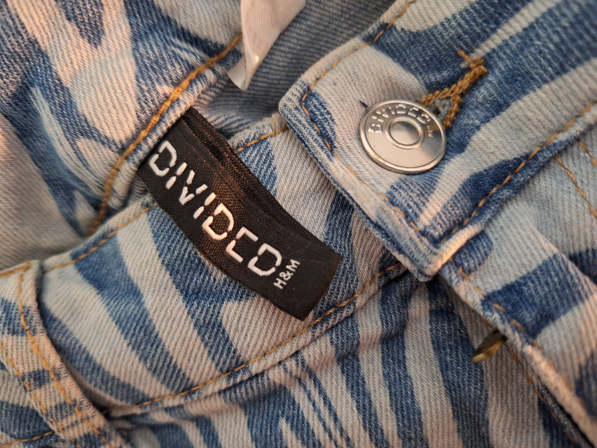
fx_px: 397
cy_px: 224
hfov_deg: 73.9
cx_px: 298
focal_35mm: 23
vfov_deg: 58.9
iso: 400
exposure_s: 1/20
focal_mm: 5.54
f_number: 1.8
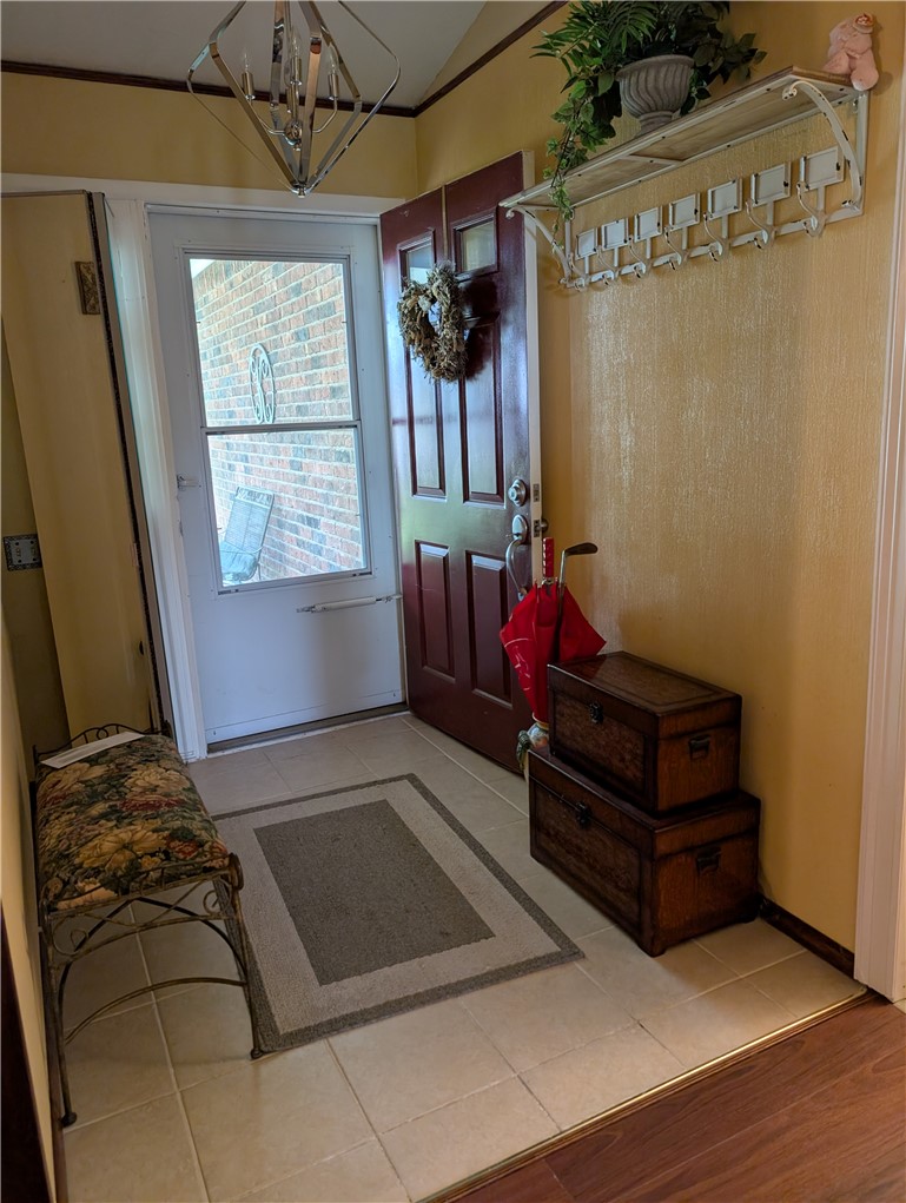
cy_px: 602
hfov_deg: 56.9
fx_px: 835
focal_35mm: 24
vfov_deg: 71.5
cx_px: 453
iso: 373
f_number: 1.68
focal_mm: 6.9
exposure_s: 1/120
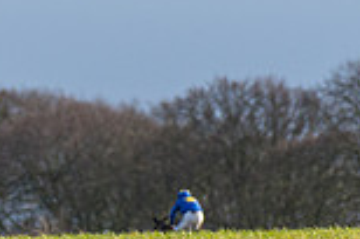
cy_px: -36
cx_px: -329
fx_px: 14280
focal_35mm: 1431
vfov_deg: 1.0
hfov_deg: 1.4
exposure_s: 1/1600
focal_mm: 192
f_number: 4
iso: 200
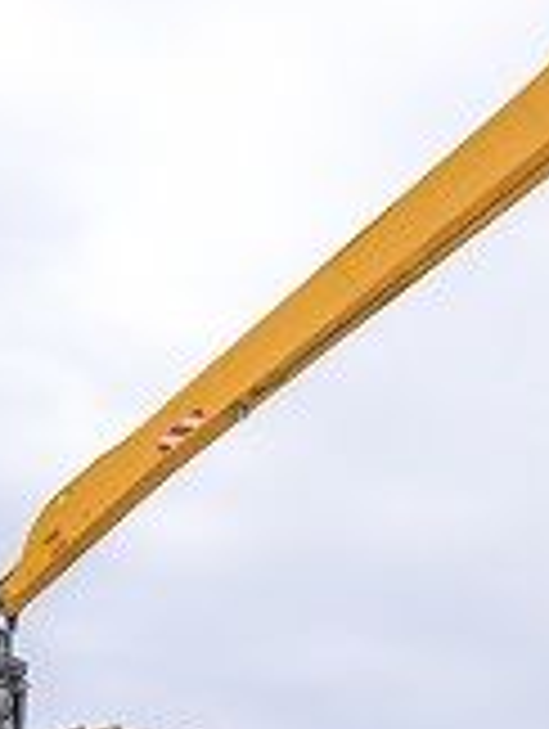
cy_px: 583
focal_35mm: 122
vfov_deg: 16.0
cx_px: 612
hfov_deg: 12.0
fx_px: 2573
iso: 500
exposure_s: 1/1600
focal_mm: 29
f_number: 6.3
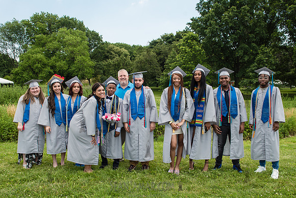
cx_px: 147
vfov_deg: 42.7
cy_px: 107
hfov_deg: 60.8
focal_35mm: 31
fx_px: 252
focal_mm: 26
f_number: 5.6
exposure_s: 1/400
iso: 200
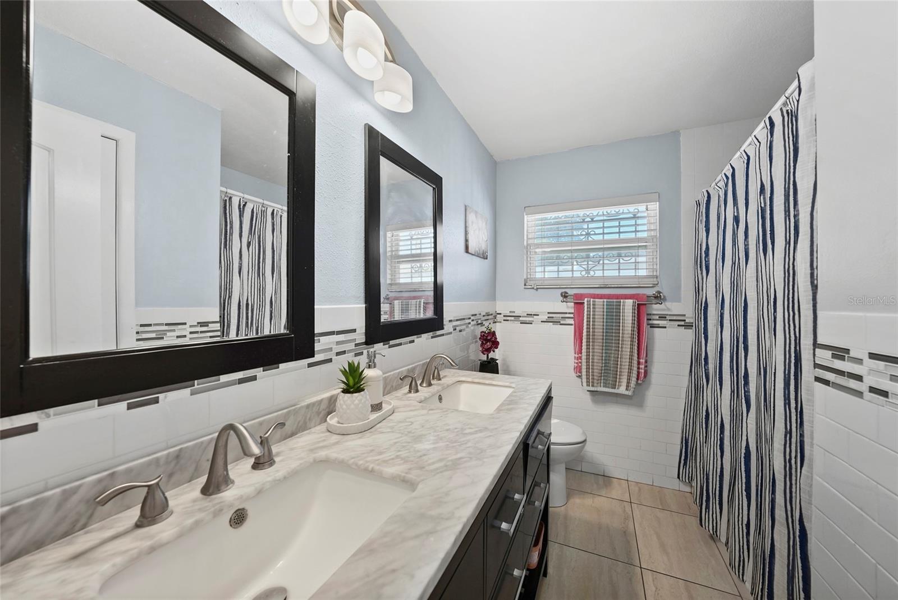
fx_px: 299
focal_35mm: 12
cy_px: 300
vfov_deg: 90.1
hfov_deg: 112.6
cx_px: 449
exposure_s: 1/5
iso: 400
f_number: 7.1
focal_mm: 12
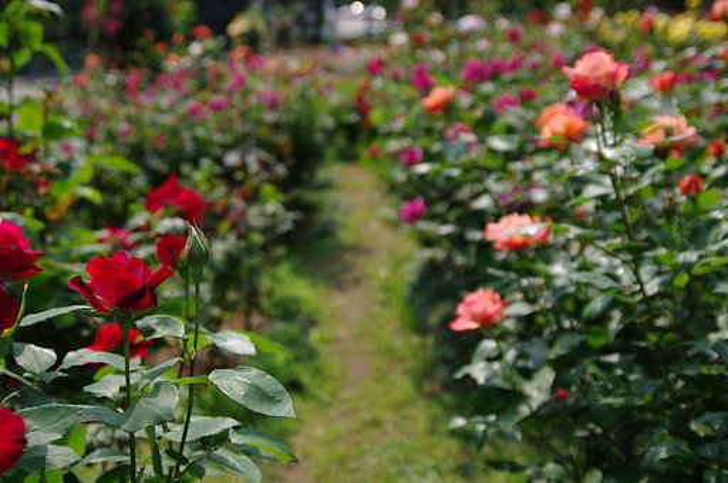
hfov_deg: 46.5
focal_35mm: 42
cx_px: 364
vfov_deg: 31.8
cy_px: 242
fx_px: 848
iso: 100
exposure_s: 1/1000
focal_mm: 28
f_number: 2.8
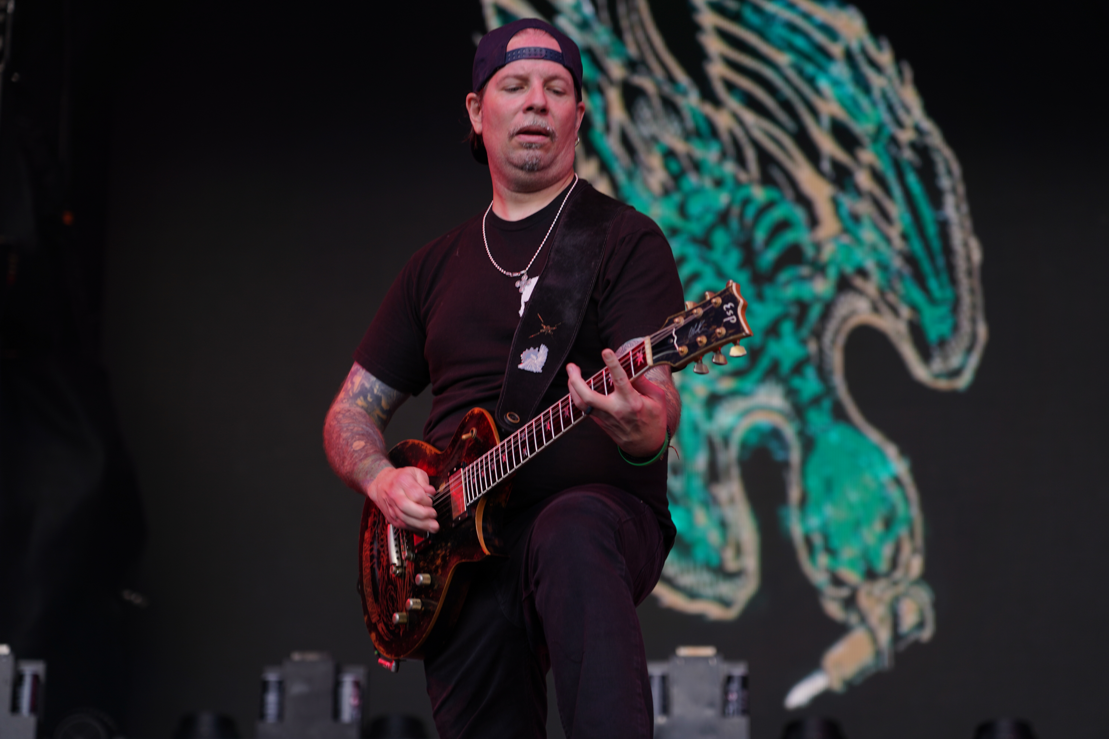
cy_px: 370
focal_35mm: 101
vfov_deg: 13.6
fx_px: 3111
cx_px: 554
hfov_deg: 20.2
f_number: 4
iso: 160
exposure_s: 1/125
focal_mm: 101
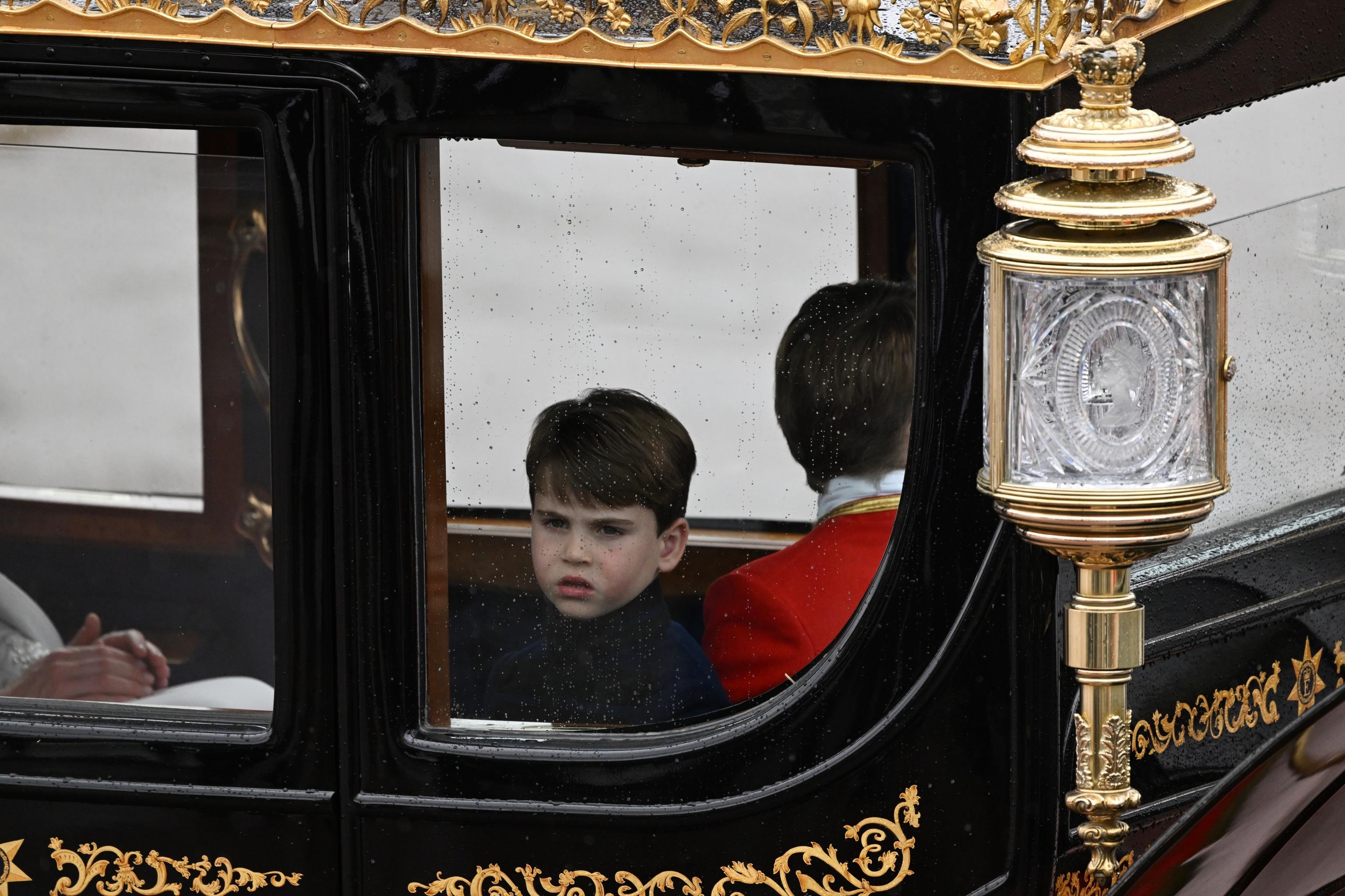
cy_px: 448
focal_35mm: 800
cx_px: 672
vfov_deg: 1.7
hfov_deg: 2.6
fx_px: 29887
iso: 2500
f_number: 6.3
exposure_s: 1/2000
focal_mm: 800
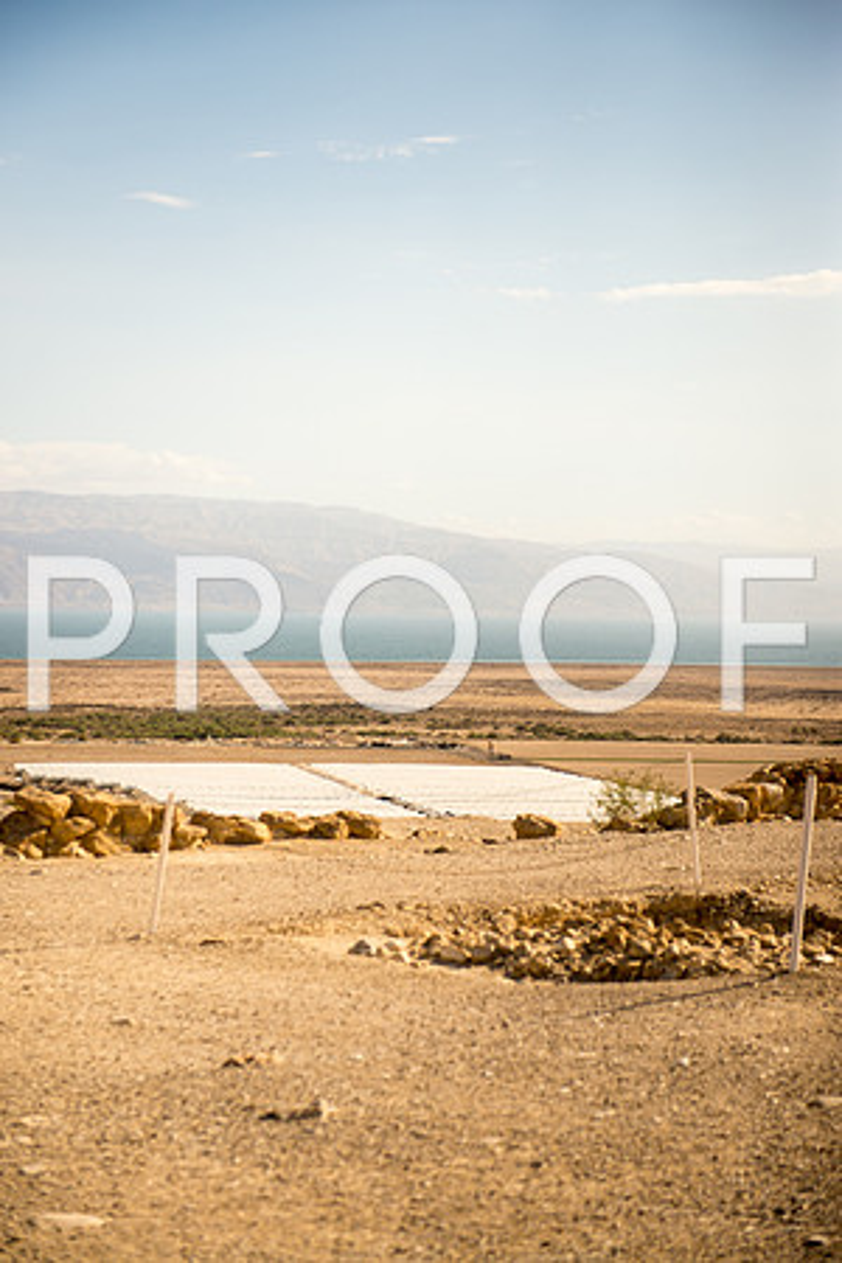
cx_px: 421
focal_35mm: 70
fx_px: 2456
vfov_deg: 28.8
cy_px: 632
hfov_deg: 19.5
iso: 200
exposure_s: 1/4000
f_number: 2.8
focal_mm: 70
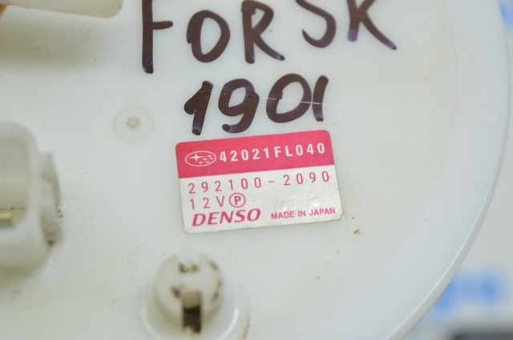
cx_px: 256
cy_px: 170
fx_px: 1174
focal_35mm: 82
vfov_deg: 16.5
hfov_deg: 24.6
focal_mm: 55
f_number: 5.6
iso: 400
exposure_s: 1/40
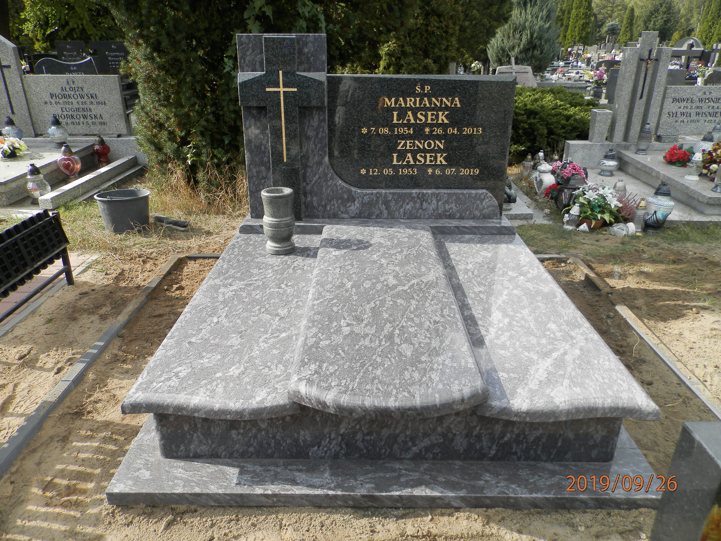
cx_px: 360
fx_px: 521
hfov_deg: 69.4
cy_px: 270
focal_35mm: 25
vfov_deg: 54.9
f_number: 3.1
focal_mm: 4.5
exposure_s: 1/400
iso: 80
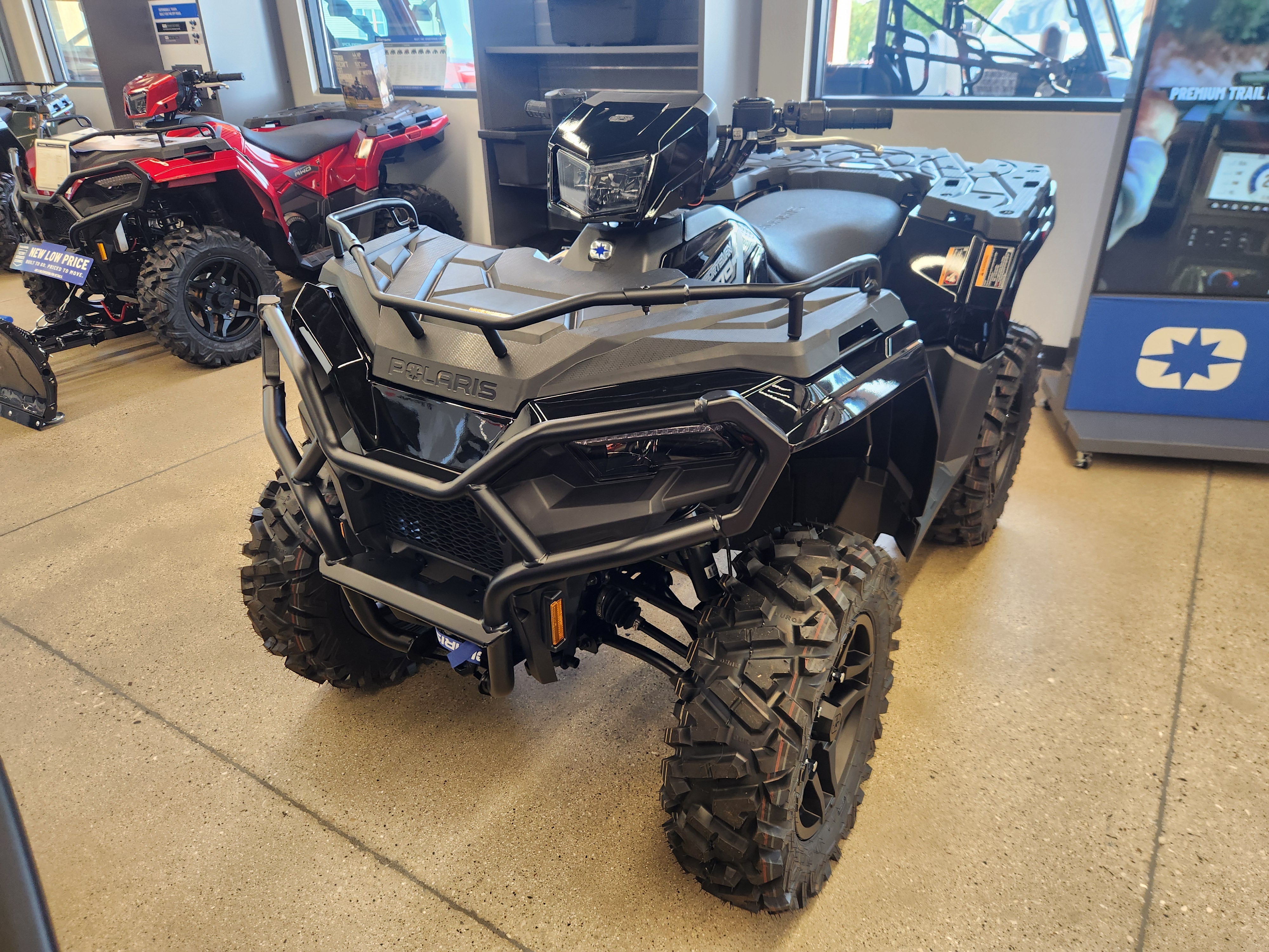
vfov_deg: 58.9
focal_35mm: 23
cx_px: 634
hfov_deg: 73.9
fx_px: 843
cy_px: 476
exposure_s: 1/120
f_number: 1.8
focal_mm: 5.4
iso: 160
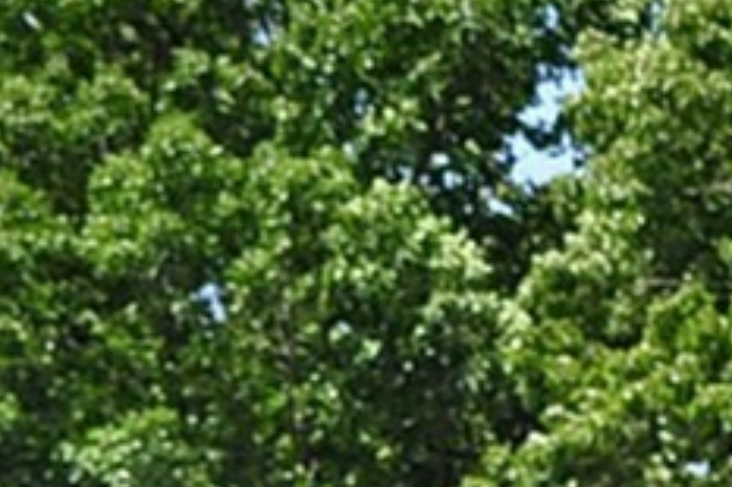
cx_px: 1345
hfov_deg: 13.8
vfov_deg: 9.5
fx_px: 2682
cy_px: 1048
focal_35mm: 132
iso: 200
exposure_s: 1/250
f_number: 8
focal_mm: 20
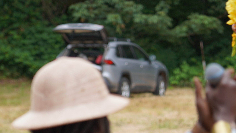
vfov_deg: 3.8
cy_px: 197
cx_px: 138
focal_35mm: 322
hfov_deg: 6.7
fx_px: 2015
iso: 200
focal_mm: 105
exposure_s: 1/160
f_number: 4
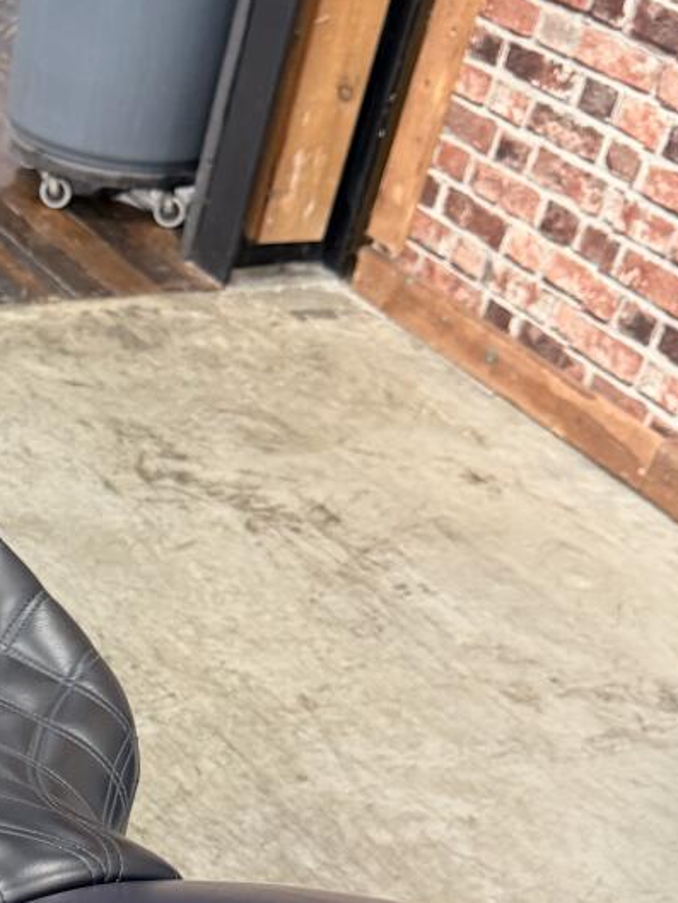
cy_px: 751
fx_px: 1775
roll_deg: -7.5
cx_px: -194
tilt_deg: -37.1
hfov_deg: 19.9
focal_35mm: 68
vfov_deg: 27.8
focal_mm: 6.76
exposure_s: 1/60
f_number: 1.78
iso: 250
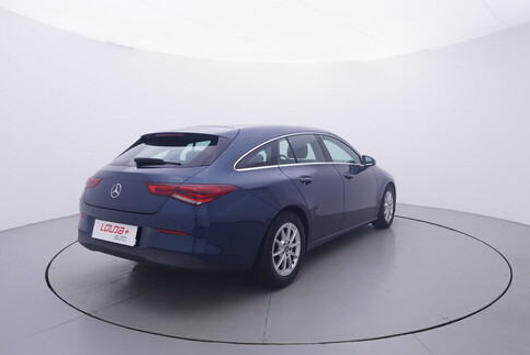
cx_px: 283
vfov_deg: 50.4
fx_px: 377
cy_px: 167
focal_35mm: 26
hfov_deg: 70.2
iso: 200
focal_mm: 15
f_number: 5
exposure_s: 1/80
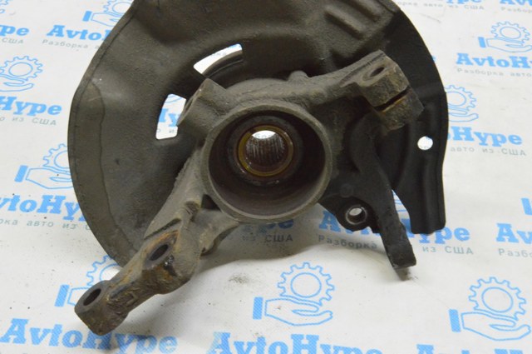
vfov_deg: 28.0
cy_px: 177
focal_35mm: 48
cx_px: 266
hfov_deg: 41.2
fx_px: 708
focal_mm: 32
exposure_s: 1/15
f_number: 20
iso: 6400
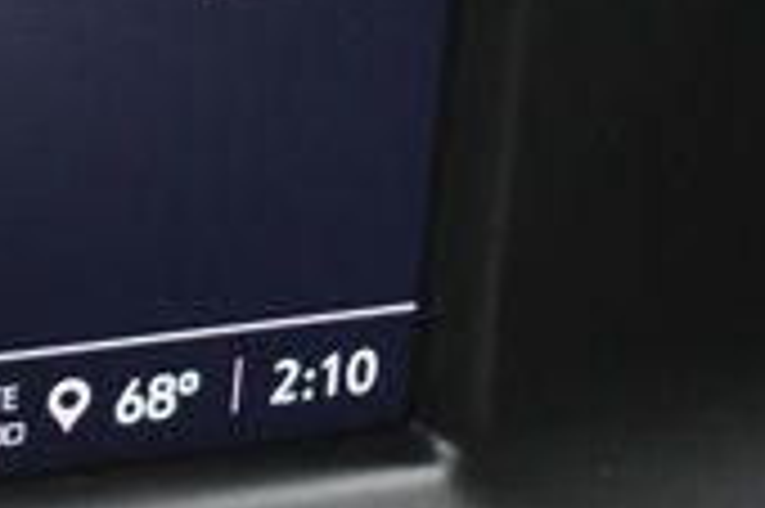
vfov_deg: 7.5
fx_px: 3842
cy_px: -74
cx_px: -382
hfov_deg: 10.9
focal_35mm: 181
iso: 1800
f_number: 4.5
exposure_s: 1/125
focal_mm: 32
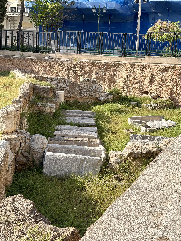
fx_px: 363
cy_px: 120
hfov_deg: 28.0
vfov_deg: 36.8
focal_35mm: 52
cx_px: 90
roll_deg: -2.7
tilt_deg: -14.0
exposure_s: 1/1263
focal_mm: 5.96
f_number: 1.6
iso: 32
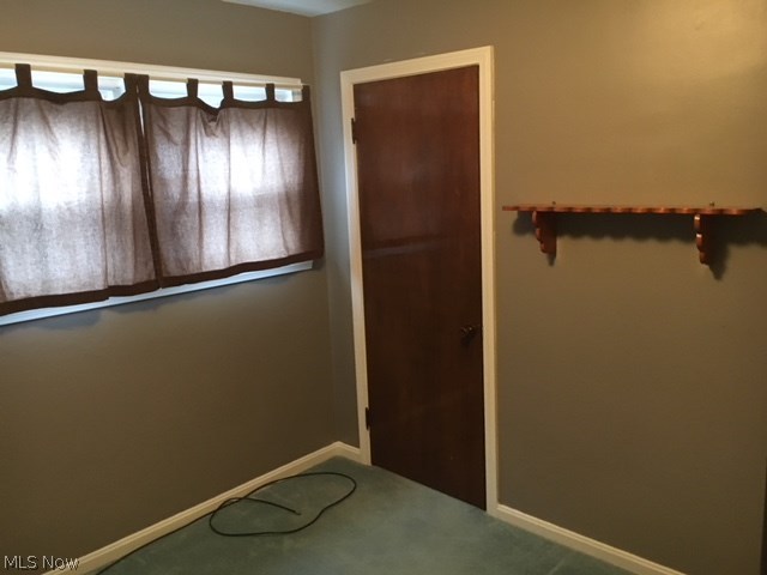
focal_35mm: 29
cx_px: 384
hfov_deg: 61.7
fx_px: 643
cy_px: 288
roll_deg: +2.4
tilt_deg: -9.7
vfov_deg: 48.2
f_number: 2.2
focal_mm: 4.15
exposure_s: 1/17
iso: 250
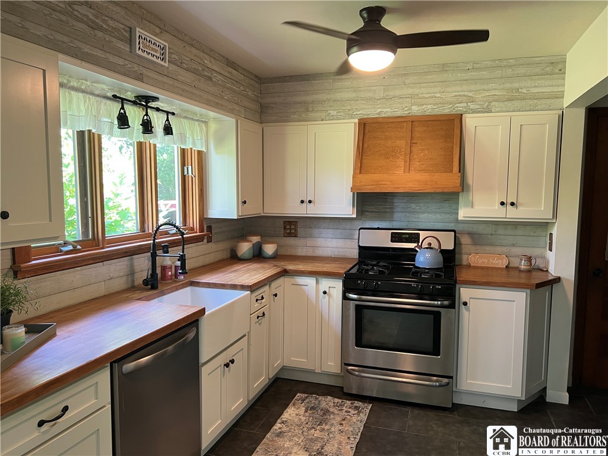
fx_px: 457
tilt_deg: -4.8
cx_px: 304
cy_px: 228
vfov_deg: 53.1
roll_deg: -0.4
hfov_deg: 67.3
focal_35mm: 26
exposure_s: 1/60
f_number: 1.5
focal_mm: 5.7
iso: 100
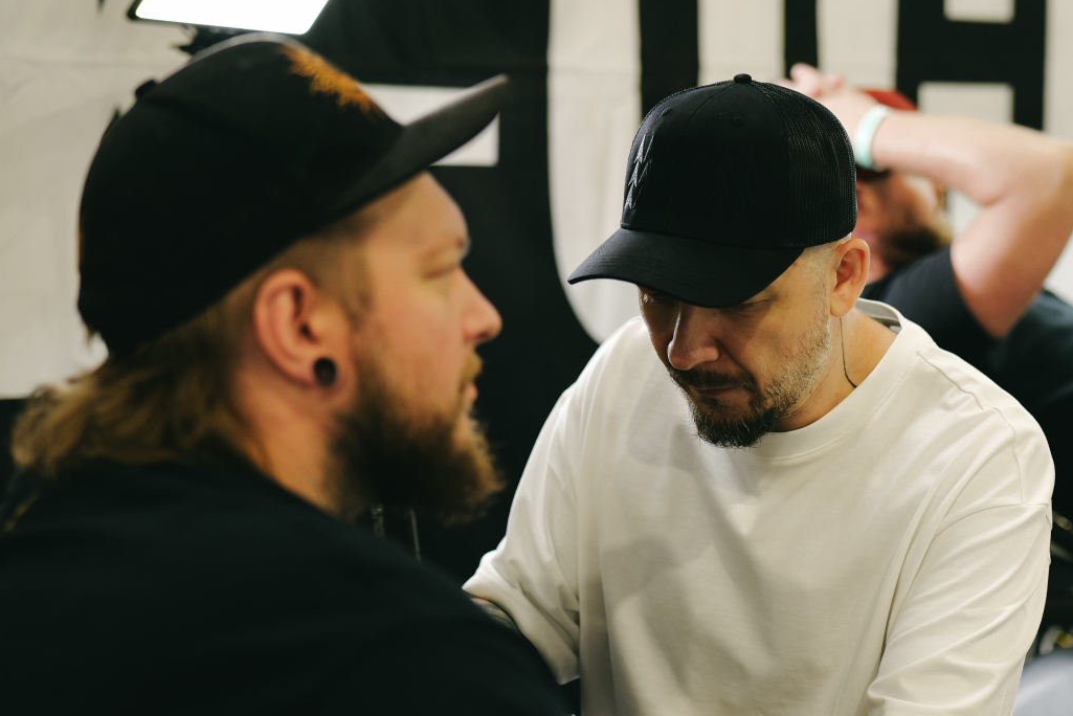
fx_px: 2355
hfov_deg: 25.5
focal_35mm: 79
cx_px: 733
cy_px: 460
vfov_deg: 17.3
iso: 640
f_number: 2.2
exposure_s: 1/60
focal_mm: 50
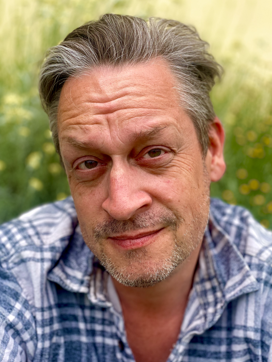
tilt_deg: -1.6
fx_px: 597
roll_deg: +0.6
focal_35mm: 57
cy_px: 183
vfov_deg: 33.8
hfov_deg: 25.7
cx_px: 147
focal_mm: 6
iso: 32
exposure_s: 1/826
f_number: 2
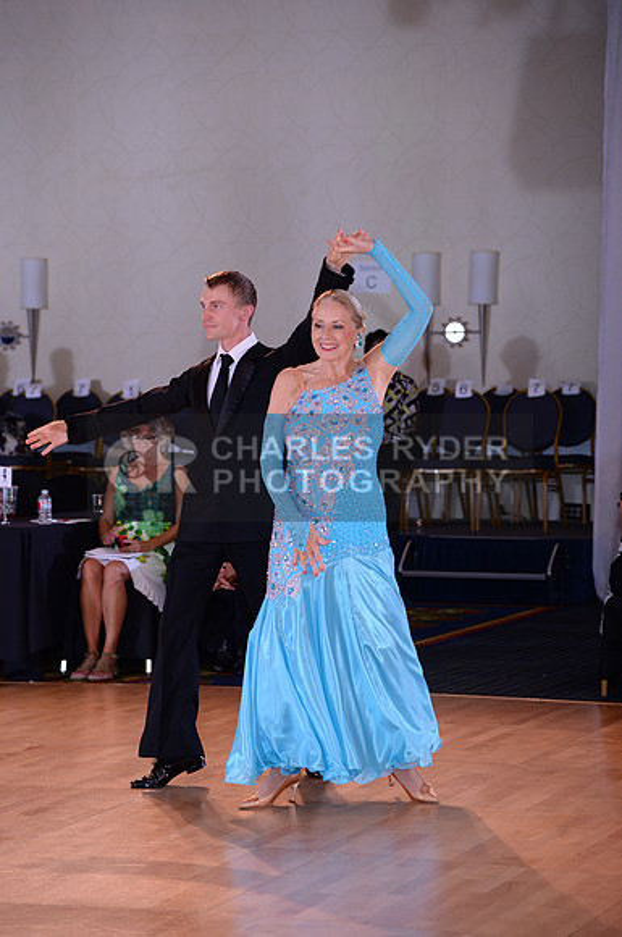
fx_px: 3119
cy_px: 468
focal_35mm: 120
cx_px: 311
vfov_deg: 17.1
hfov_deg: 11.4
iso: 1250
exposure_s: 1/250
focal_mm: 120
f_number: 4.5
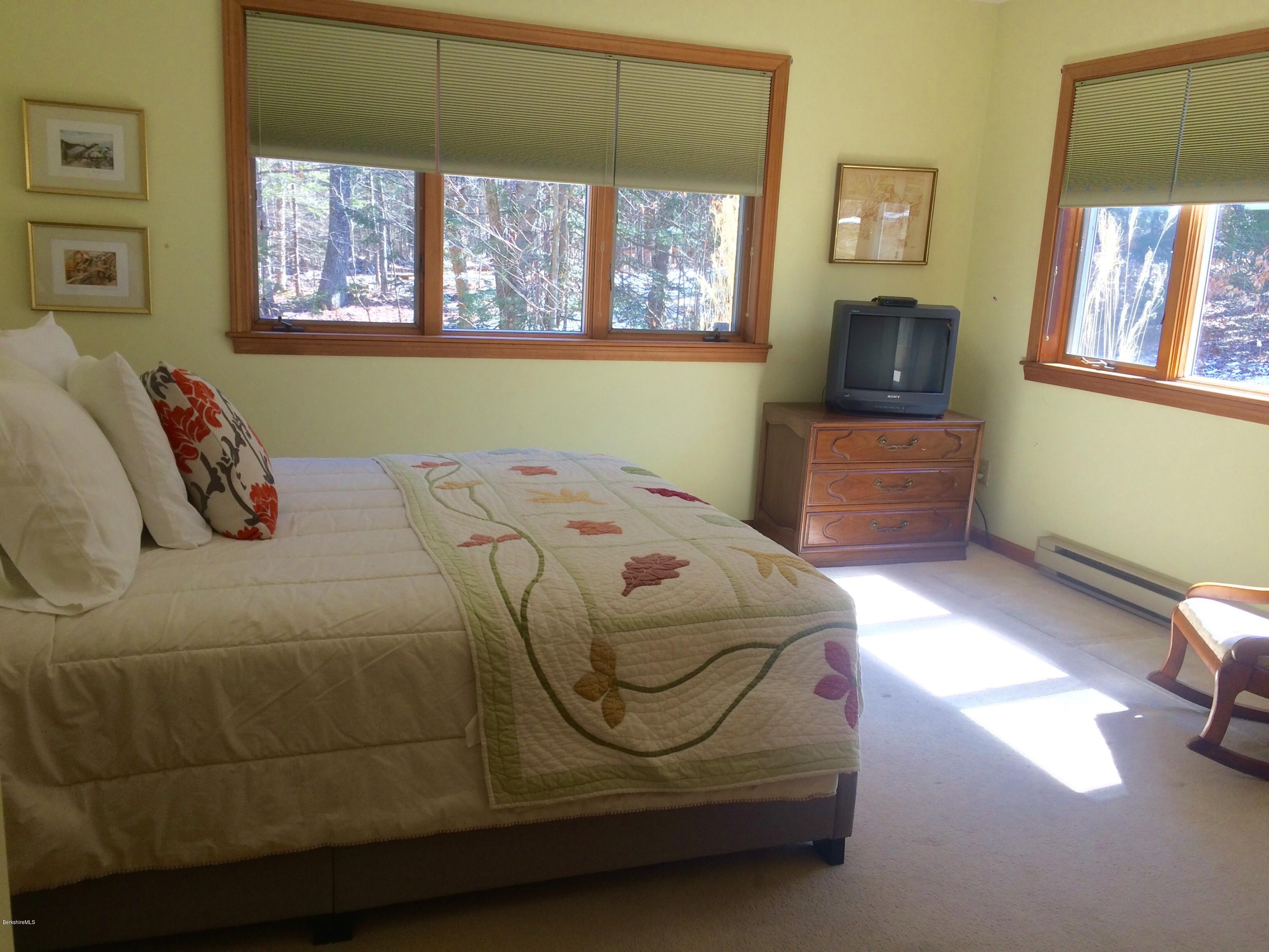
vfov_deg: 48.2
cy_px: 476
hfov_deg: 61.7
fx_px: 1063
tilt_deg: -12.5
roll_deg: -2.1
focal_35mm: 29
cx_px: 634
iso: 64
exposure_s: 1/120
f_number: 2.2
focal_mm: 4.15
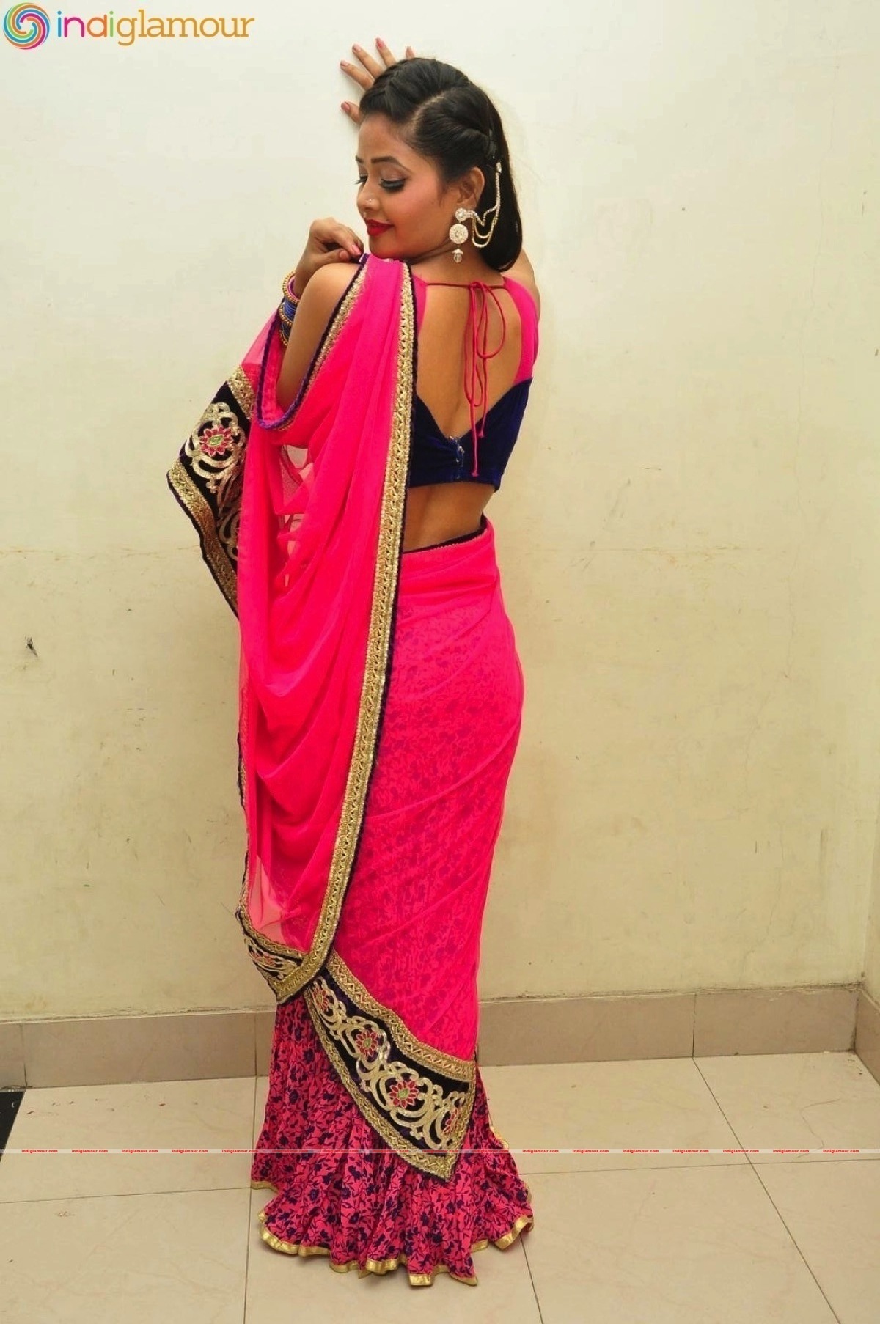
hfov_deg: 34.1
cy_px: 662
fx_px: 1433
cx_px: 440
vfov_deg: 49.6
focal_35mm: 39
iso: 1600
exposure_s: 1/125
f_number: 7.1
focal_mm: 26
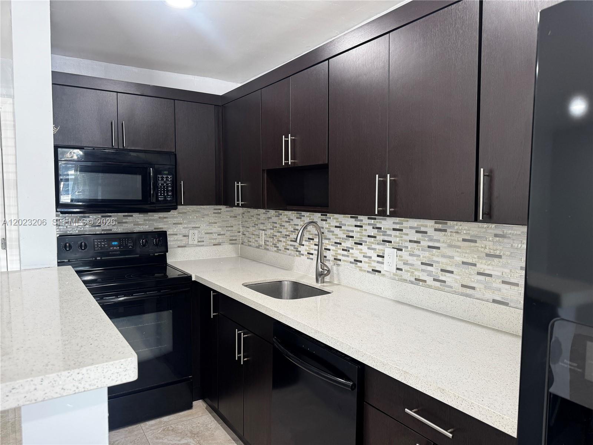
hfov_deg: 71.6
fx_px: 411
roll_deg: +0.1
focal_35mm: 24
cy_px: 222
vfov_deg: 56.8
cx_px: 296
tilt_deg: -4.6
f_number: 1.78
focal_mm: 6.76
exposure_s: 1/60
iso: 125
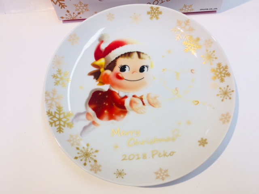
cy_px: 97
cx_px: 130
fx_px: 217
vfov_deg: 48.2
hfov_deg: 61.7
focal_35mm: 29
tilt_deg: -72.5
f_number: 2.2
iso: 40
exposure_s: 1/50
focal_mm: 4.15
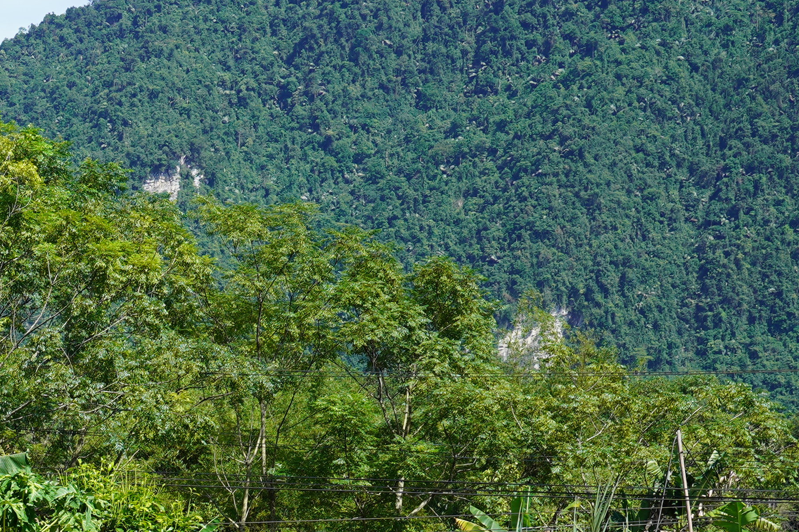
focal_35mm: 110
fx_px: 2441
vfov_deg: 12.3
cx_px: -239
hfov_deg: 17.4
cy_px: 565
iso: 100
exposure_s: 1/125
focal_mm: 33
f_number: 9
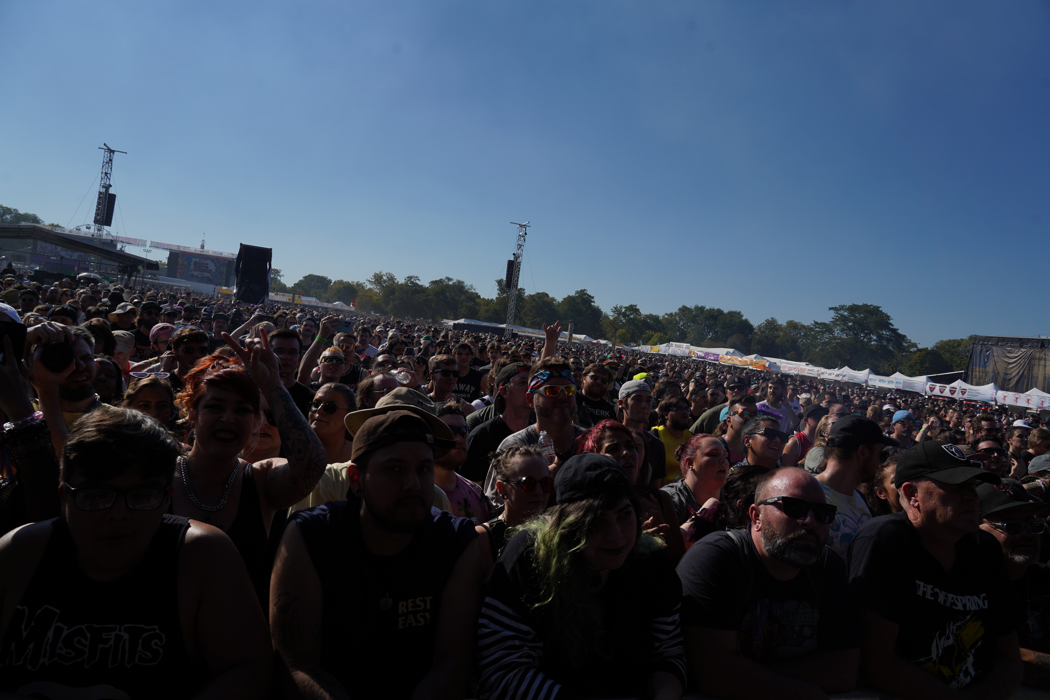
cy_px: 350
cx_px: 525
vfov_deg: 53.1
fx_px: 700
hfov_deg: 73.7
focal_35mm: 24
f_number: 8
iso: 100
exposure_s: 1/800
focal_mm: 24
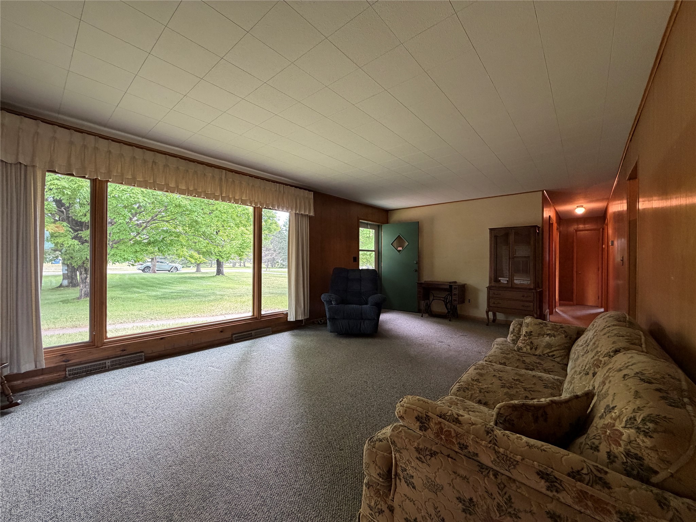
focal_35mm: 14
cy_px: 261
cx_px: 348
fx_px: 281
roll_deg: -0.1
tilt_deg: +0.0
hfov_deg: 102.1
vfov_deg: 85.7
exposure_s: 1/83
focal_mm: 2.22
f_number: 2.2
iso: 320
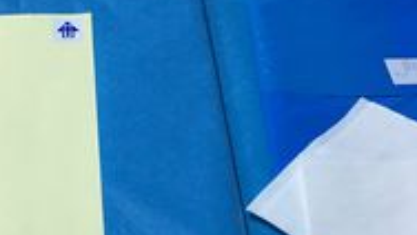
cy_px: 207
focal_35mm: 84
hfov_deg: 25.0
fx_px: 929
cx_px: 104
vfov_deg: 14.3
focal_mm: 4.15
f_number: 2.2
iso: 50
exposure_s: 1/33
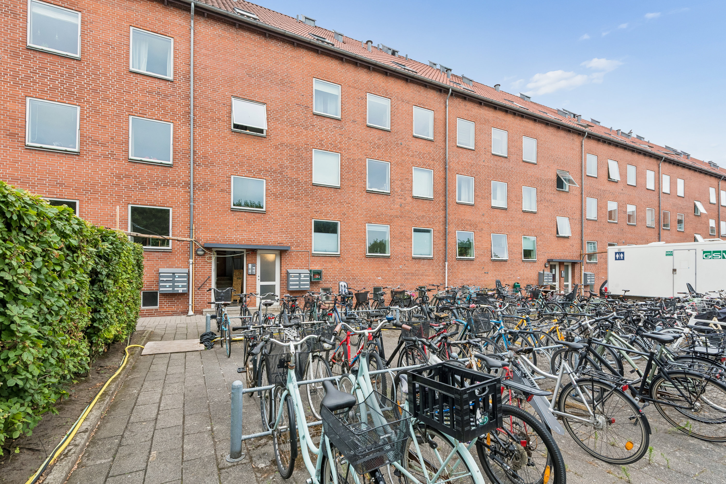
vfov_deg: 70.4
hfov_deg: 93.3
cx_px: 363
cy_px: 242
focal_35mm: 17
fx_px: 343
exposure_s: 1/125
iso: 640
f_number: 13
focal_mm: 17
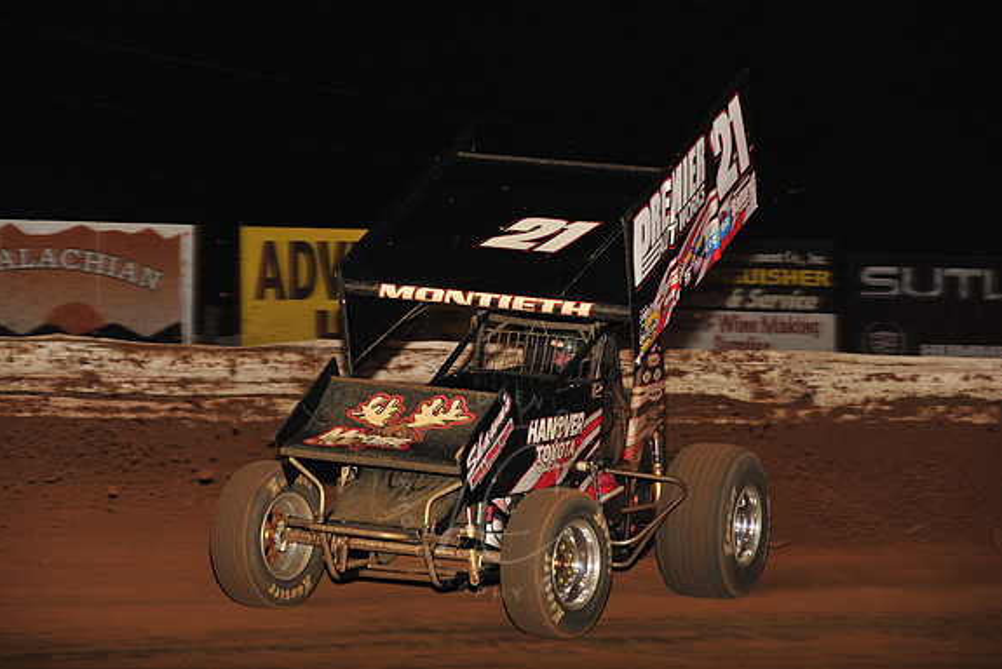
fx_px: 3787
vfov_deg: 10.1
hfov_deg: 15.1
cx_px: 502
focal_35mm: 136
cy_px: 334
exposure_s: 1/320
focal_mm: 135
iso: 800
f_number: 6.3
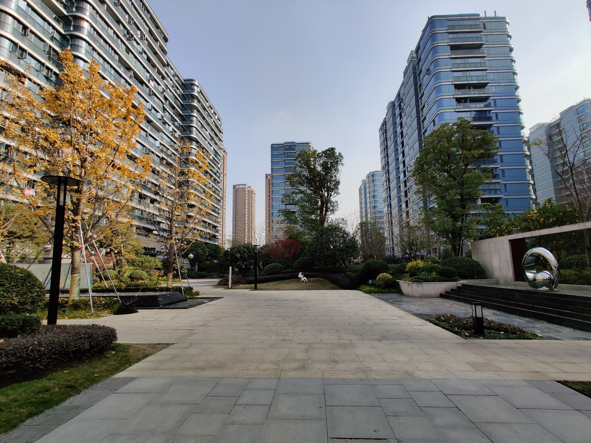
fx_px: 222
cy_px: 222
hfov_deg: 106.2
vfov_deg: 89.9
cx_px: 296
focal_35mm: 13
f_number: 2.2
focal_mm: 2.25
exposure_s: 1/1330
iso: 125
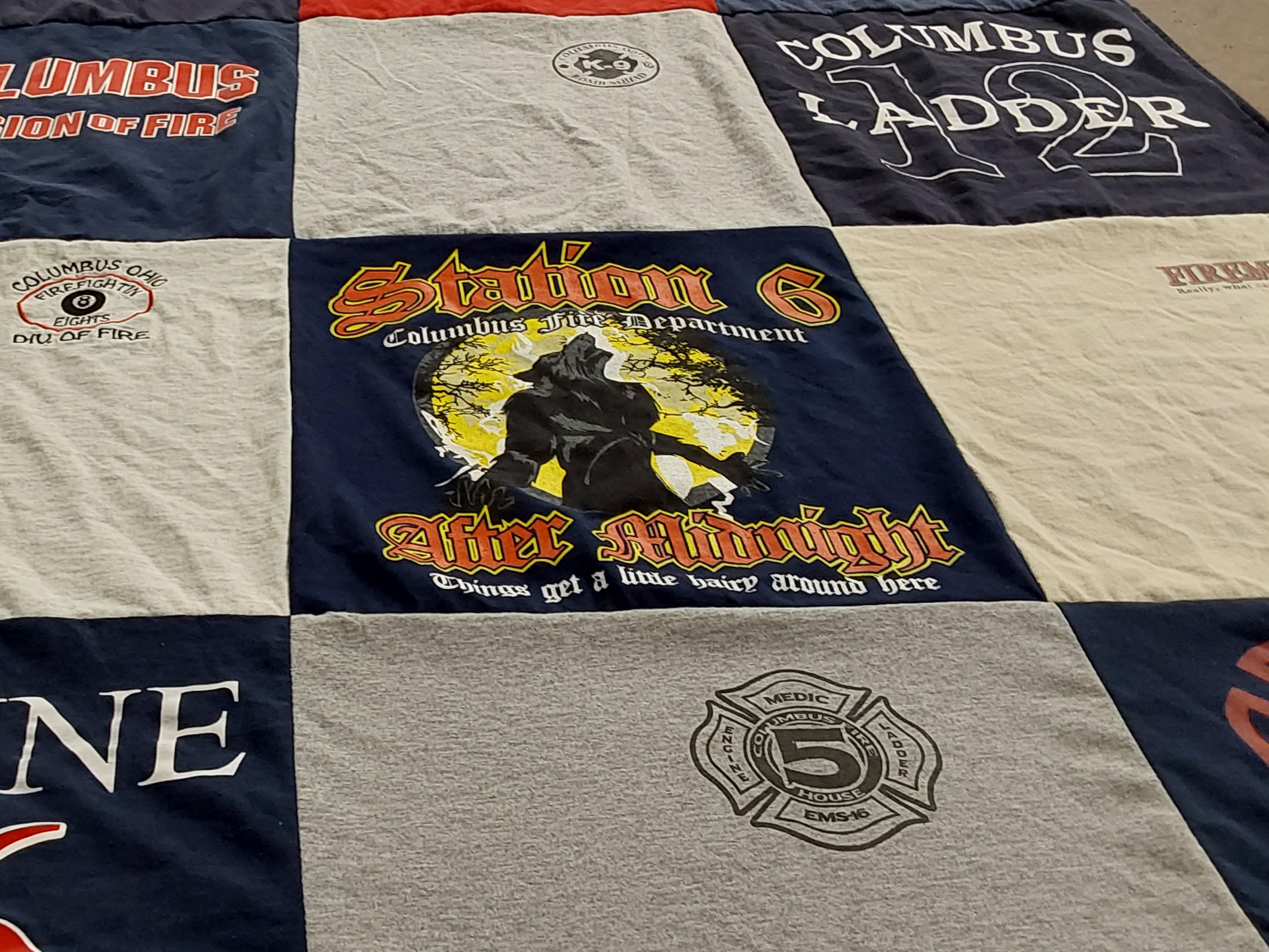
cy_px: 452
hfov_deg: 42.9
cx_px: 365
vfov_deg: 33.6
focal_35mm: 43
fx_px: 1576
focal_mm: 2.91
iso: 100
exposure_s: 1/60
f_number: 1.9
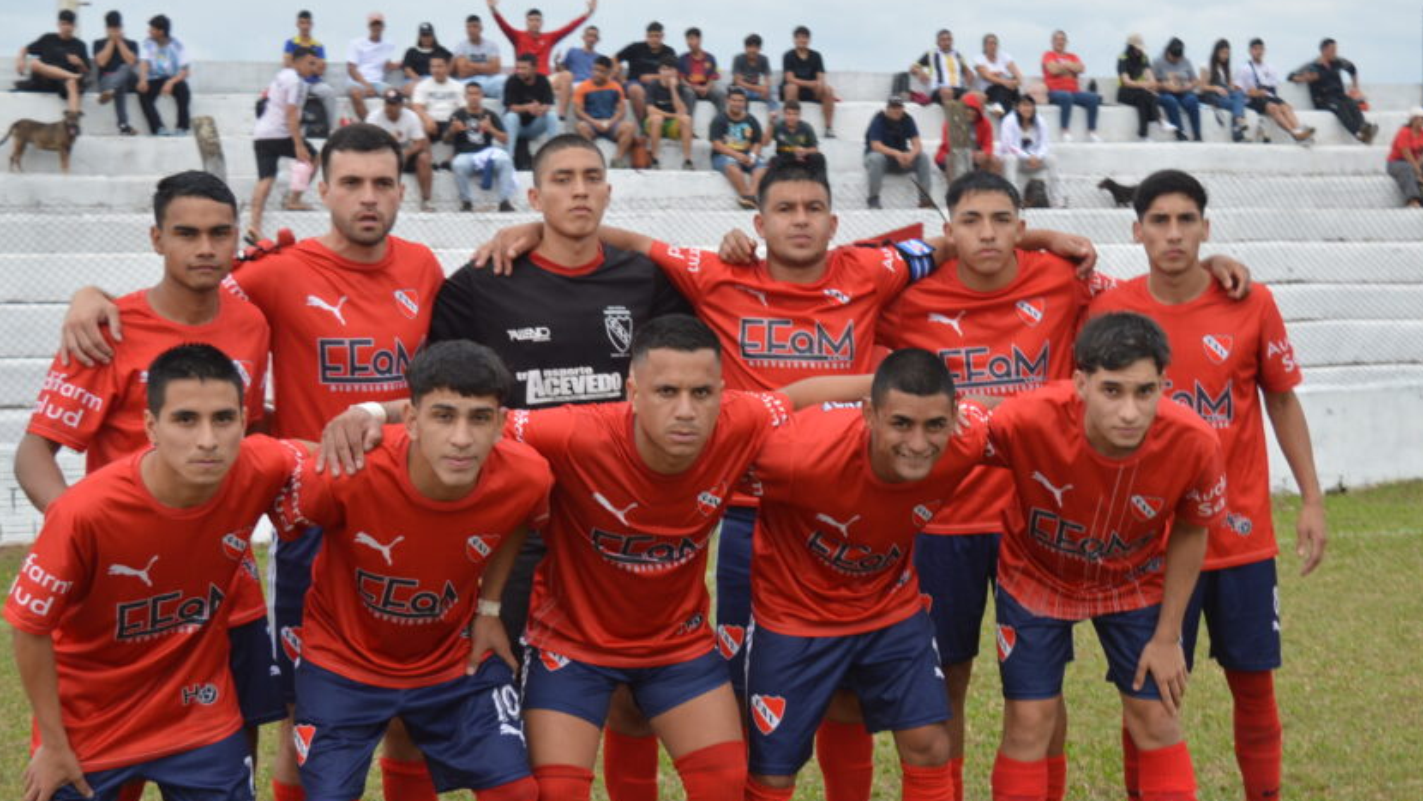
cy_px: 464
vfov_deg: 19.4
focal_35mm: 62
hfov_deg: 33.8
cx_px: 734
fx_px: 2340
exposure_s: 1/125
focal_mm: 32
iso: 100
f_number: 5.6
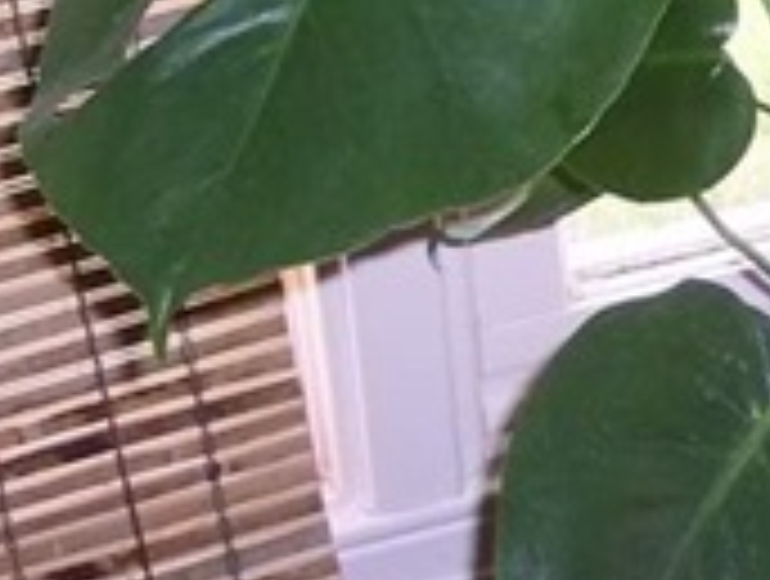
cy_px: -54
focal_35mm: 148
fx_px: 3299
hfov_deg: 12.4
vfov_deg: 10.0
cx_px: 1283
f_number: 2.8
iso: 100
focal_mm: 8
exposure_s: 1/60
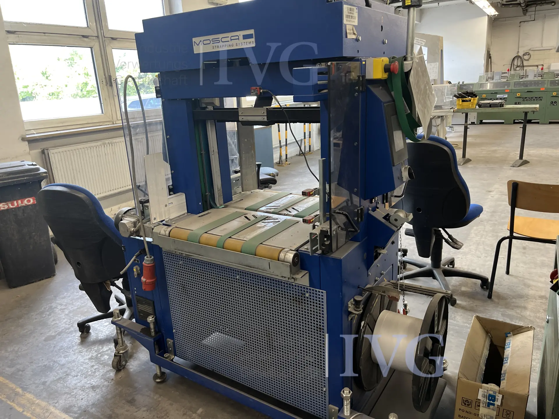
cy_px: 210
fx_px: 420
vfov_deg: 53.1
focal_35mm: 26
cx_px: 280
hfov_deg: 67.3
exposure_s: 1/50
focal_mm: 5.1
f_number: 1.6
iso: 160
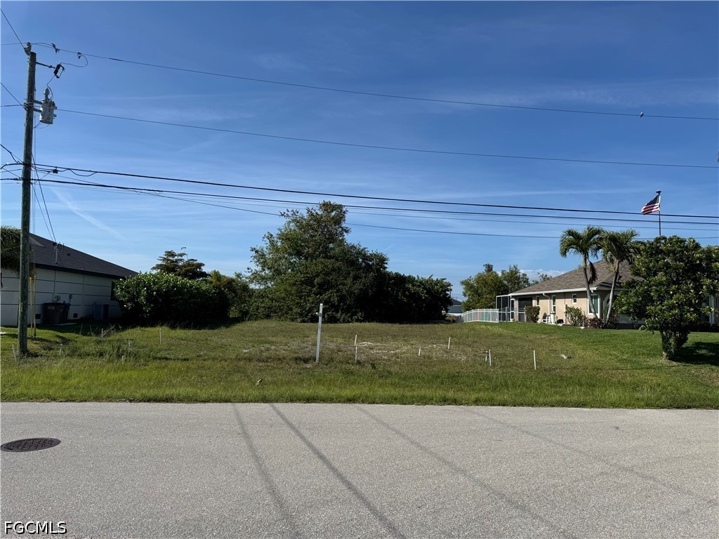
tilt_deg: +3.8
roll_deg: -1.0
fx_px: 498
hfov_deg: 71.6
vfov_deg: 56.8
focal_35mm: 24
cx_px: 360
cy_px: 270
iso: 80
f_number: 1.78
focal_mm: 6.76
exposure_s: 1/7092
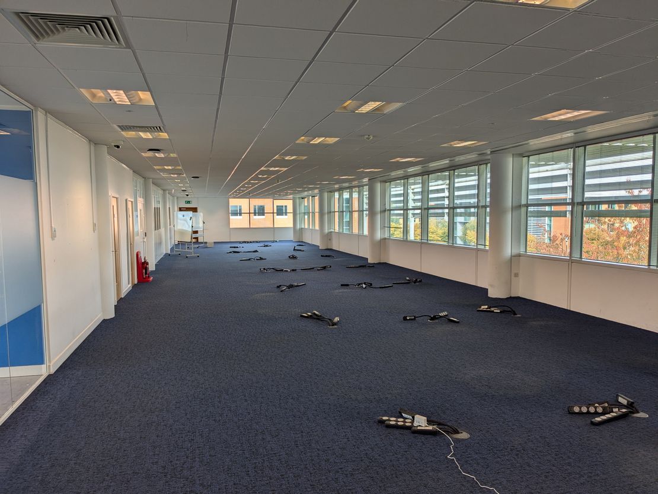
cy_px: 247
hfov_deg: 65.3
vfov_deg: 51.4
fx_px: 513
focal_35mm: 27
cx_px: 329
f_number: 1.73
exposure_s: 1/377
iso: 61
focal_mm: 4.38
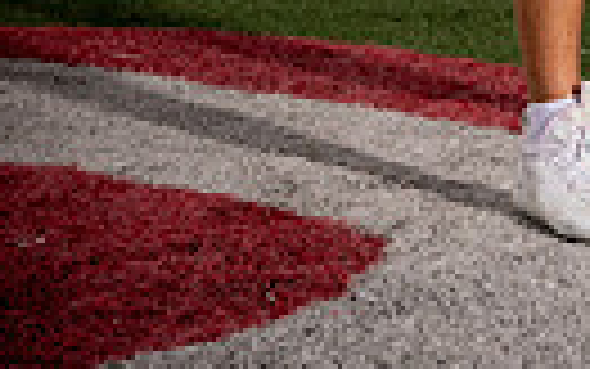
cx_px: 608
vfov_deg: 7.4
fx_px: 2638
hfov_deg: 12.6
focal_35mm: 164
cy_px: -576
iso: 200
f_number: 4.5
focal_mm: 47
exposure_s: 1/1000
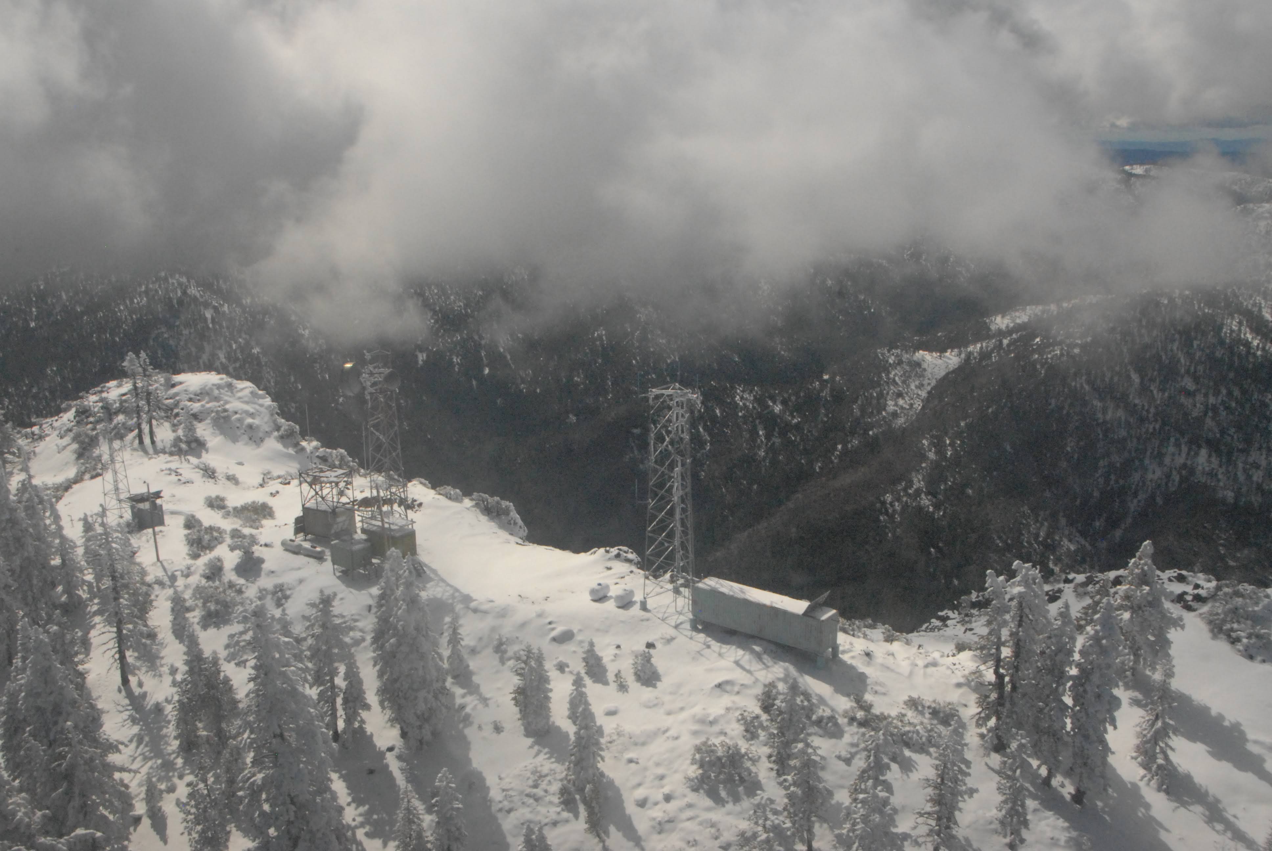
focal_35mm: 33
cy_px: 426
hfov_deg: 57.2
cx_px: 636
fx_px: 1167
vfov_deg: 40.1
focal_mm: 22
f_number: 18
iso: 1600
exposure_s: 1/1250
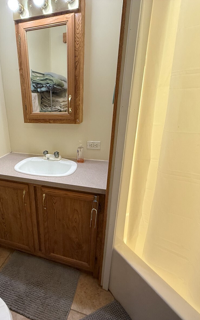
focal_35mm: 20
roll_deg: +1.4
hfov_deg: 57.4
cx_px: 57
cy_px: 160
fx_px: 174
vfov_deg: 85.1
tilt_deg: -20.0
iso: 320
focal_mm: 2.22
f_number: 2.2
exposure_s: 1/120
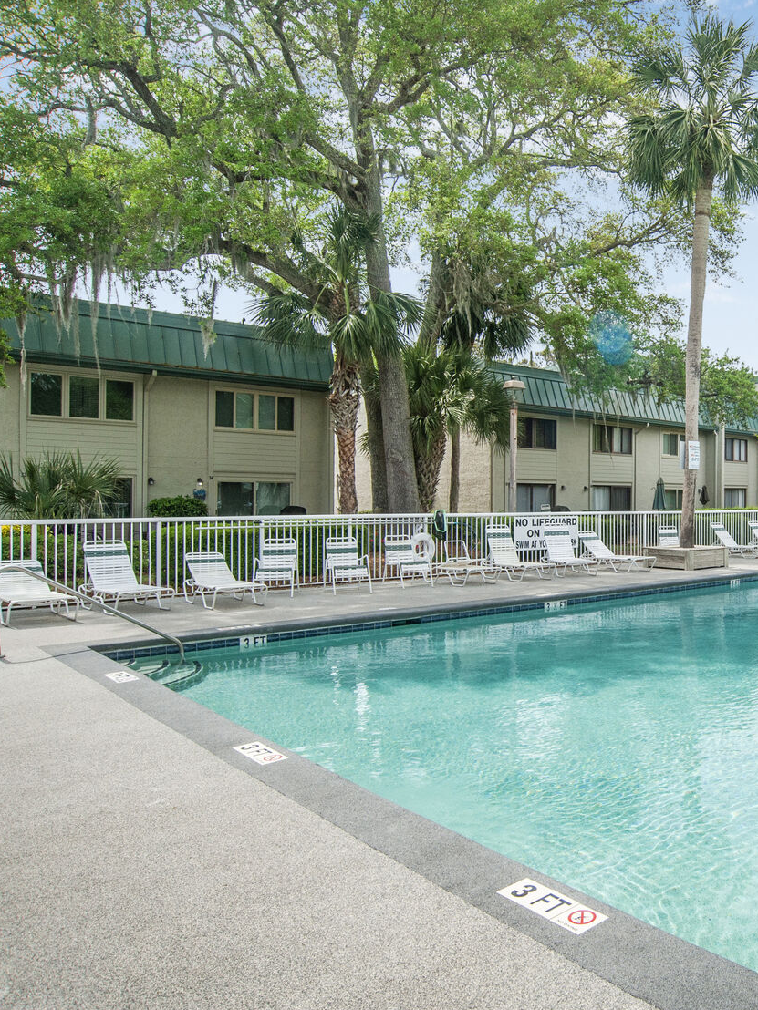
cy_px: 493
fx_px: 788
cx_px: 697
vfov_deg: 65.3
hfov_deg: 45.9
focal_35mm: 27
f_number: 11
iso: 400
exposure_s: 1/640
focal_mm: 18
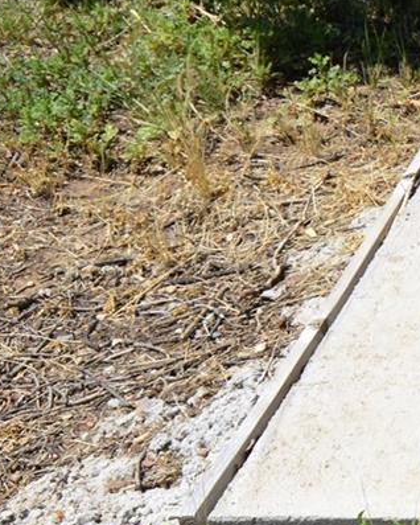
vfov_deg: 16.5
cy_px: 73
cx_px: 1014
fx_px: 1785
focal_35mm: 115
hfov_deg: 11.2
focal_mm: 20
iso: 100
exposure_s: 1/250
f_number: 8
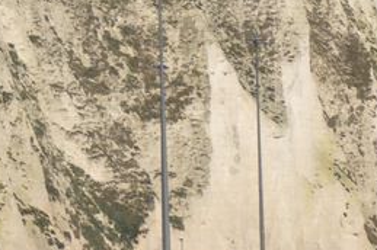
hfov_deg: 1.2
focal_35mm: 1781
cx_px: 96
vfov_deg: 0.8
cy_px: 47
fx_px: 18627
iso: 200
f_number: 11
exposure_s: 1/500
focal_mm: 300
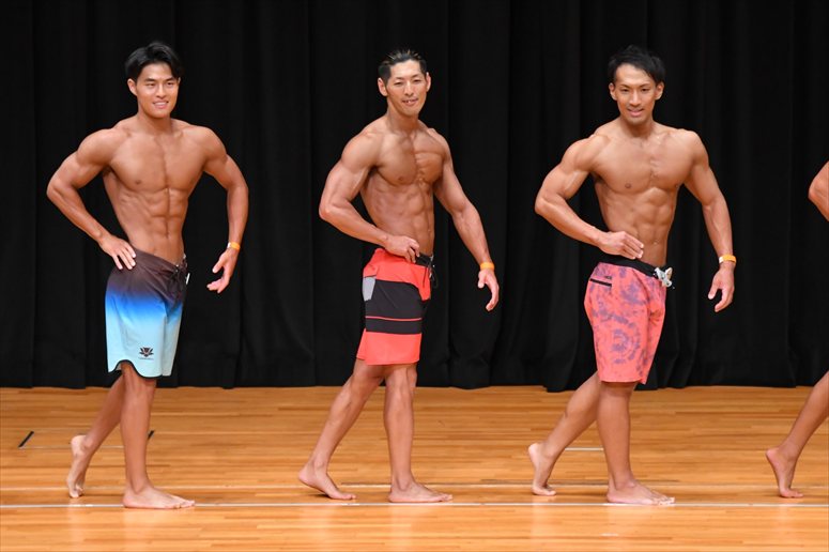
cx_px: 414
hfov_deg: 7.6
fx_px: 6215
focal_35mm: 270
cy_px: 276
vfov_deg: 5.1
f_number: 5.6
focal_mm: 180
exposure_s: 1/400
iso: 4000
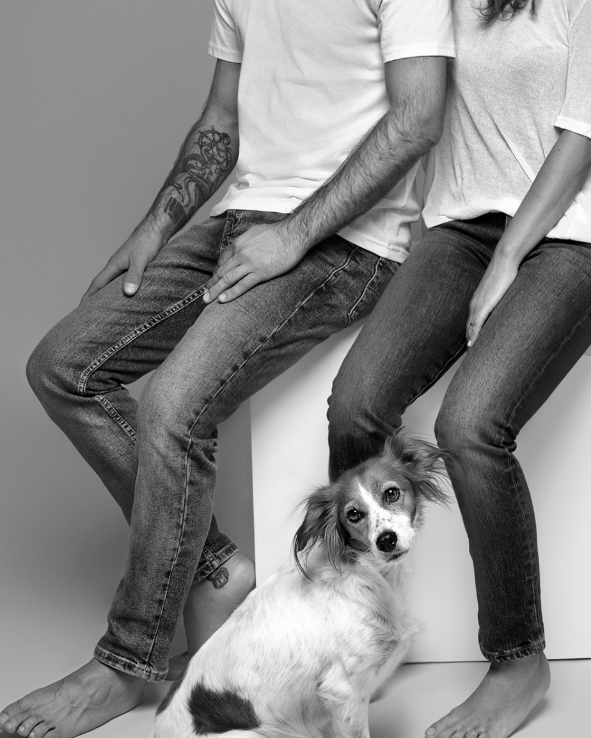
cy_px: 254
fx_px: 1705
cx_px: 335
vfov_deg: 24.3
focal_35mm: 78
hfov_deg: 19.7
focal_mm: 50
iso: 100
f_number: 8
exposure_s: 1/200
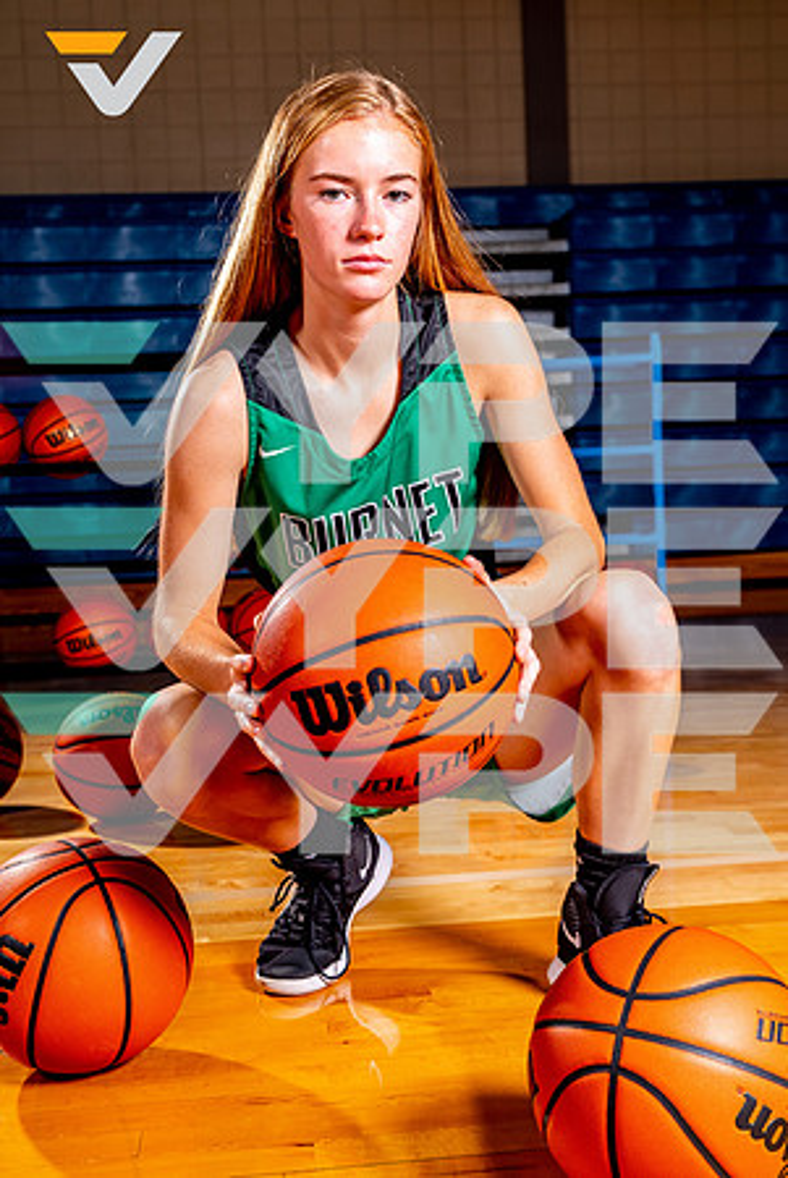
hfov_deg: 31.3
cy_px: 589
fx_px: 1408
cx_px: 394
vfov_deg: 45.4
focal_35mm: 43
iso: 100
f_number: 5.6
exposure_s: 1/125
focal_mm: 43
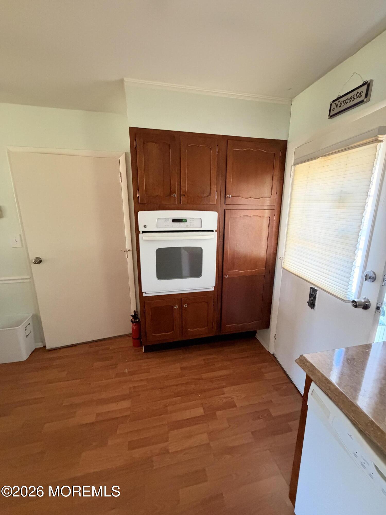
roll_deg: +0.2
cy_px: 258
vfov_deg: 102.1
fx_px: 208
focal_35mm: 14
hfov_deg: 85.7
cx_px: 193
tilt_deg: -12.4
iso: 1000
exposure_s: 1/60
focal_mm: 2.22
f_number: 2.2
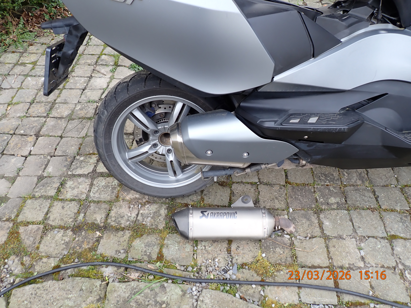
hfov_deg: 69.4
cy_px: 154
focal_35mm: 25
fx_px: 297
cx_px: 206
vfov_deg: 54.9
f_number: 2.8
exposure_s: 1/125
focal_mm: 4.5
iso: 100
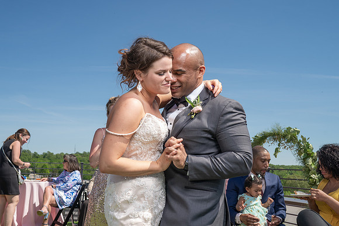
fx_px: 380
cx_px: 165
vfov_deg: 33.1
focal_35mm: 40
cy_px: 121
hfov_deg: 48.0
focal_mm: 35
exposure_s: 1/250
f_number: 7.1
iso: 50
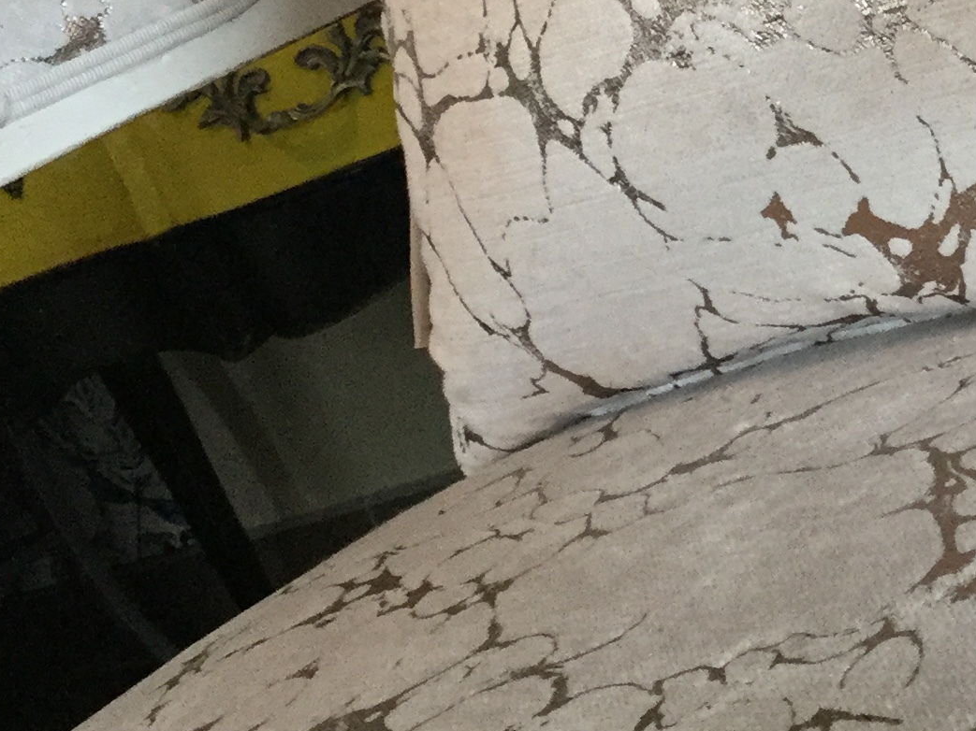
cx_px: 1018
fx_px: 2735
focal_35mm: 97
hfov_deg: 19.5
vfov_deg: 14.8
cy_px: -130
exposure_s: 1/33
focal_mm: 3.3
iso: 64
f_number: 2.4
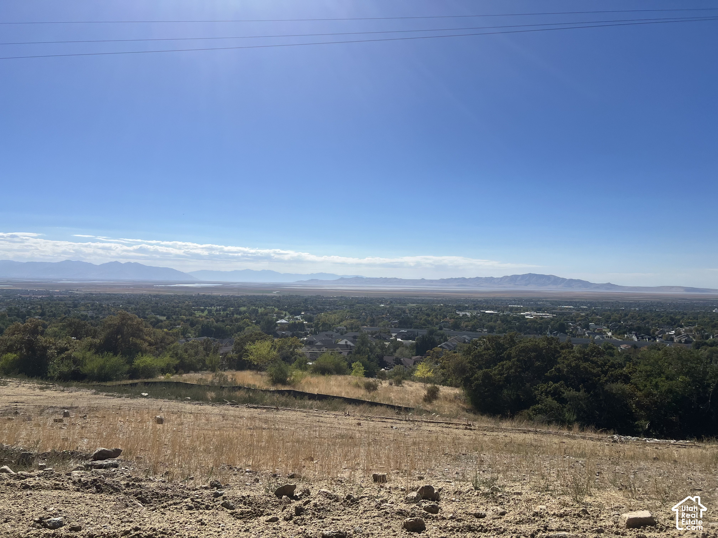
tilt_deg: +0.8
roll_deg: -1.5
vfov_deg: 53.1
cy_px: 269
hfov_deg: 67.3
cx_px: 359
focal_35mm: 26
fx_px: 539
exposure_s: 1/9434
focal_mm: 5.7
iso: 50
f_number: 1.5
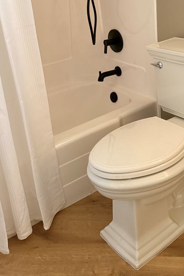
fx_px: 322
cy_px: 57
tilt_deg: -14.5
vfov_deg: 44.3
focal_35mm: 42
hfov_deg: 31.3
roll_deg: +2.5
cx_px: 138
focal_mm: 6.76
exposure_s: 1/60
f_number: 1.78
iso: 640
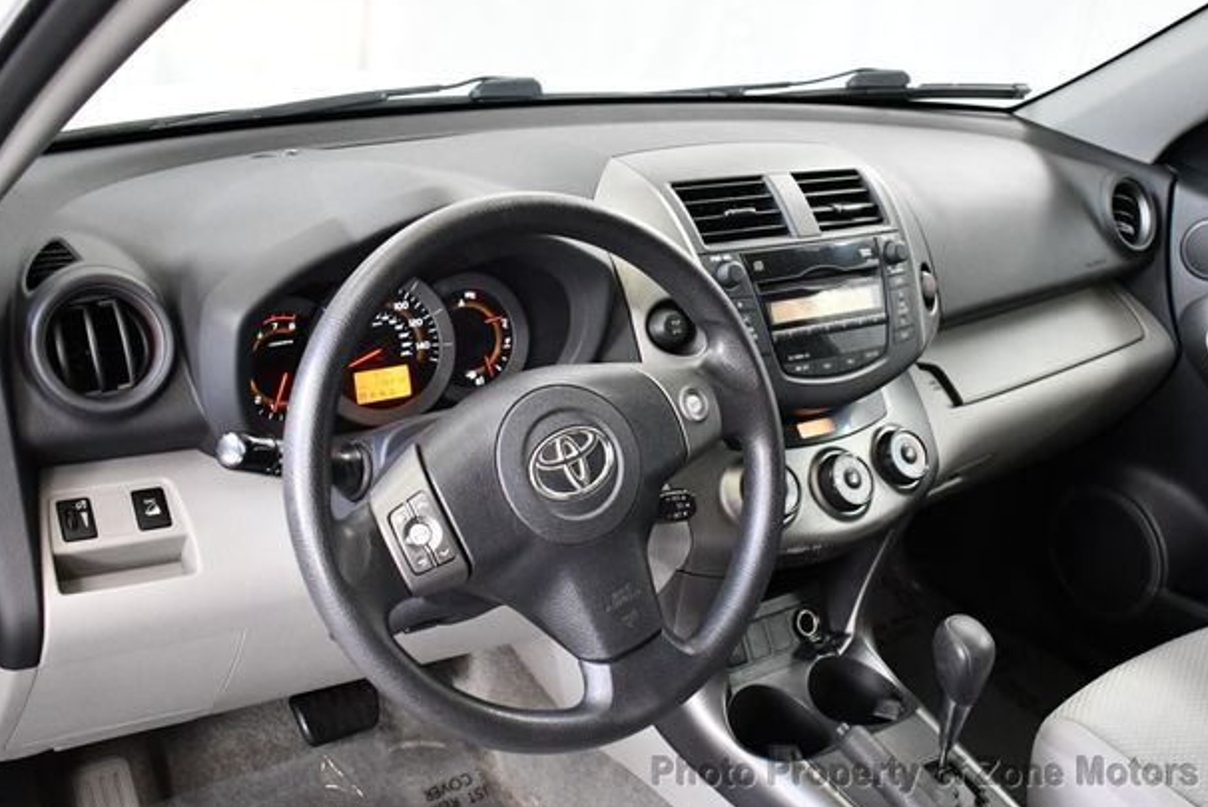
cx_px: 628
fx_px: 1276
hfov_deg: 50.6
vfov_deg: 35.1
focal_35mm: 38
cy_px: 385
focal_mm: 18
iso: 3200
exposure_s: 1/125
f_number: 3.5
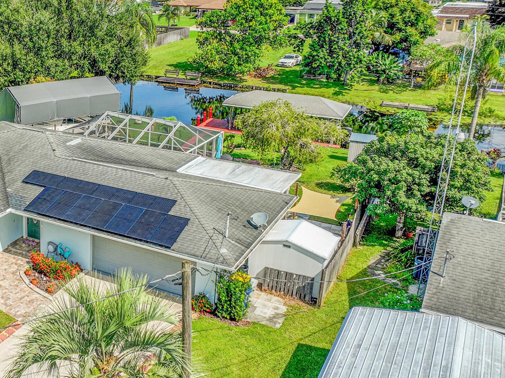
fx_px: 642
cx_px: 66
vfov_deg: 32.8
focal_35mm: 44
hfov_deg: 40.2
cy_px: 159
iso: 100
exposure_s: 1/2000
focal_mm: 12.3
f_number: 2.8
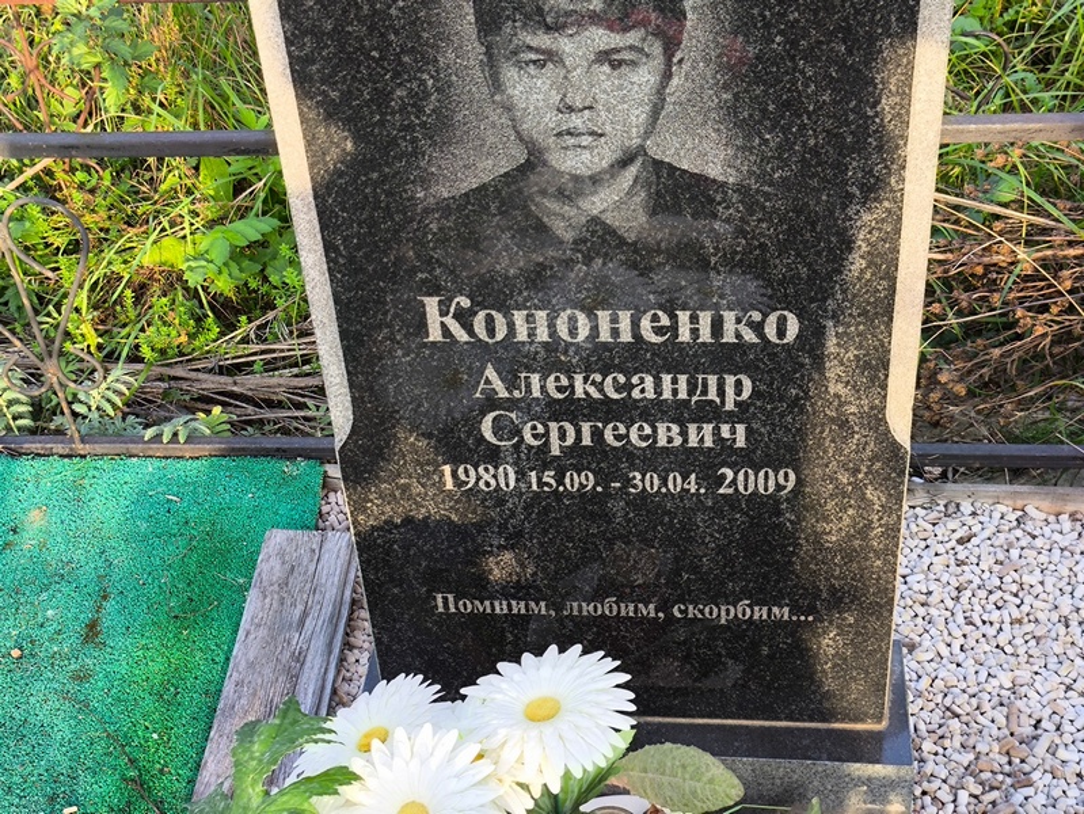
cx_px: 542
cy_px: 407
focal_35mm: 50
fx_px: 1566
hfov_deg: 38.2
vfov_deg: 29.1
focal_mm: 4.71
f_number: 1.7
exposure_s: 1/158
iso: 50
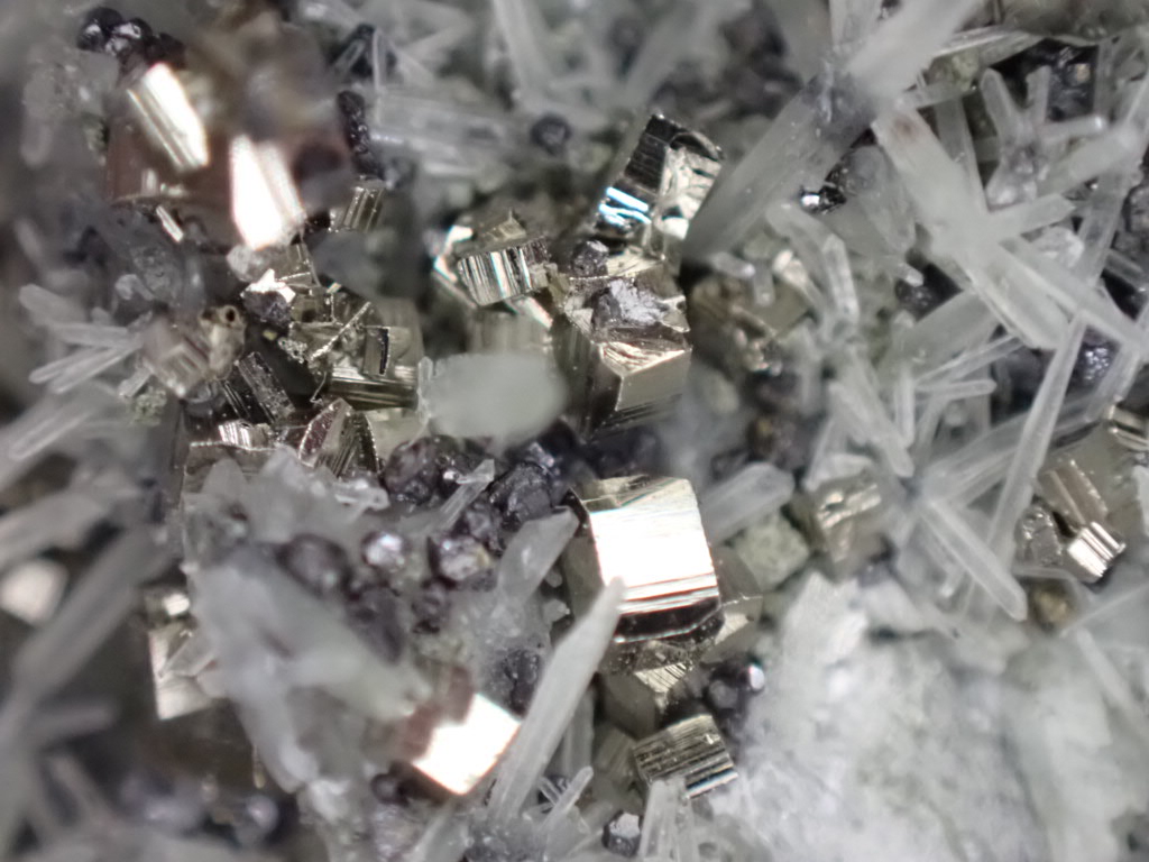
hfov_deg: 19.6
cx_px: 574
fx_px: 3319
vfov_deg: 14.8
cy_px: 431
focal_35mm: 100
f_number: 4.9
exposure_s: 1/80
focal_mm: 18
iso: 1600
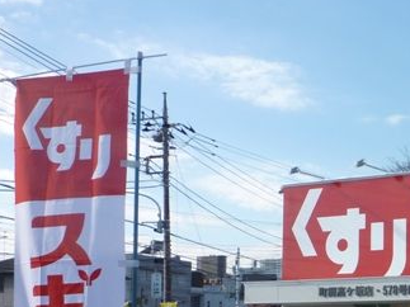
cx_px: 484
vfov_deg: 23.1
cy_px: 265
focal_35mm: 62
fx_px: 734
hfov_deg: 27.7
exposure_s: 1/500
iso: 80
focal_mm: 4.4
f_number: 3.5
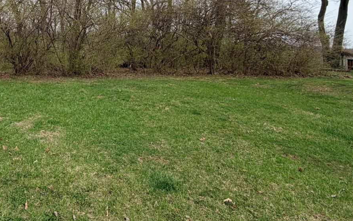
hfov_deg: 68.2
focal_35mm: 25
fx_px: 240
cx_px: 91
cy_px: 26
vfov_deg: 45.2
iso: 40
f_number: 2.2
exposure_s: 1/770
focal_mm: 2.22
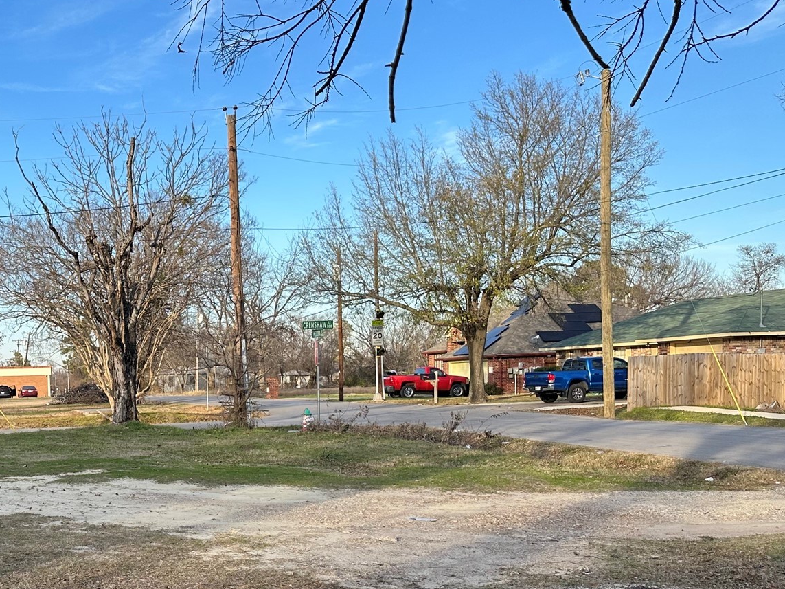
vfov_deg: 32.8
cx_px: 128
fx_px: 975
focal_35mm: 43
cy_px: 456
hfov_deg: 41.5
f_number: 1.78
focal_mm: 6.86
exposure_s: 1/1495
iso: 80
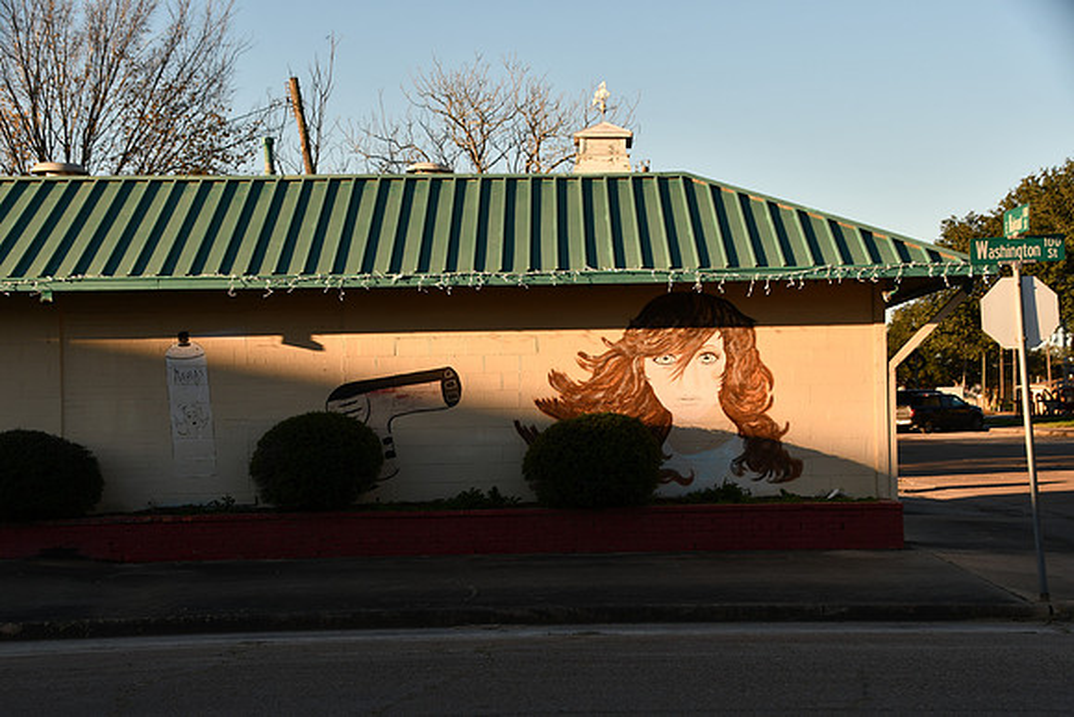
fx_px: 2059
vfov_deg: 19.7
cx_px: 537
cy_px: 358
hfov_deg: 29.2
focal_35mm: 69
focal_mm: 46
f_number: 9
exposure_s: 1/200
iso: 100
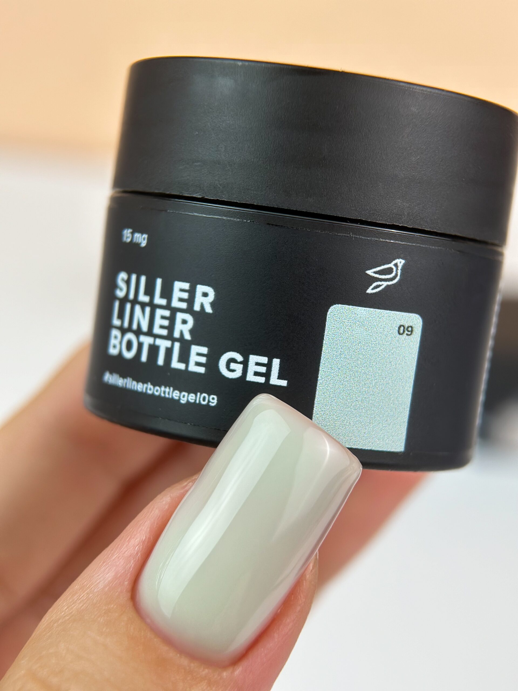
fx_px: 958
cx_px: 259
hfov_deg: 30.3
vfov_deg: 39.7
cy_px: 346
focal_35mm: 48
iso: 80
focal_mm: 6.86
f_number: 1.8
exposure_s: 1/560
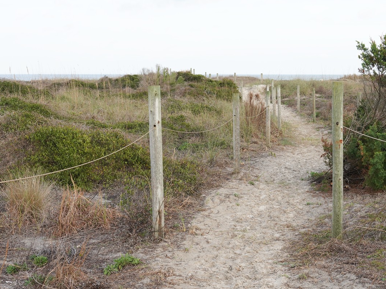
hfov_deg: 29.4
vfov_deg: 22.5
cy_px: 181
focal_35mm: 65
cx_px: 285
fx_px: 725
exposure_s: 1/100
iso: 400
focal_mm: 36
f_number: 13
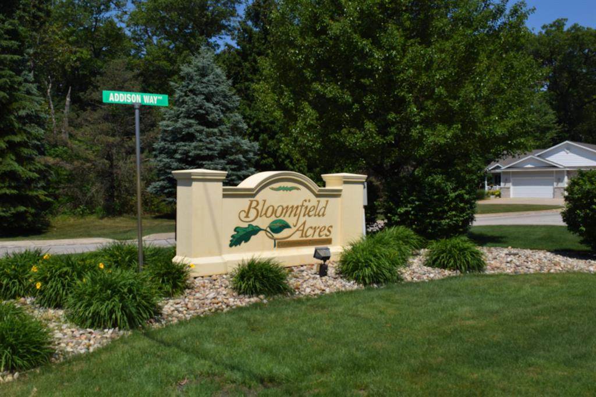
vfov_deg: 34.2
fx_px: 645
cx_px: 298
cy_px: 198
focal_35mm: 39
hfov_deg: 49.6
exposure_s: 1/200
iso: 100
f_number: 14
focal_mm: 26
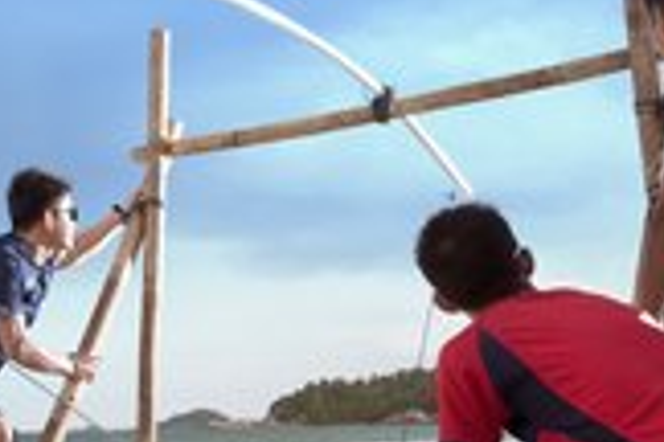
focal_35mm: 71
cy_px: 319
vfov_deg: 19.1
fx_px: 1309
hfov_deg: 27.9
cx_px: 143
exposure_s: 1/180
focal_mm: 24
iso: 400
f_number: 8
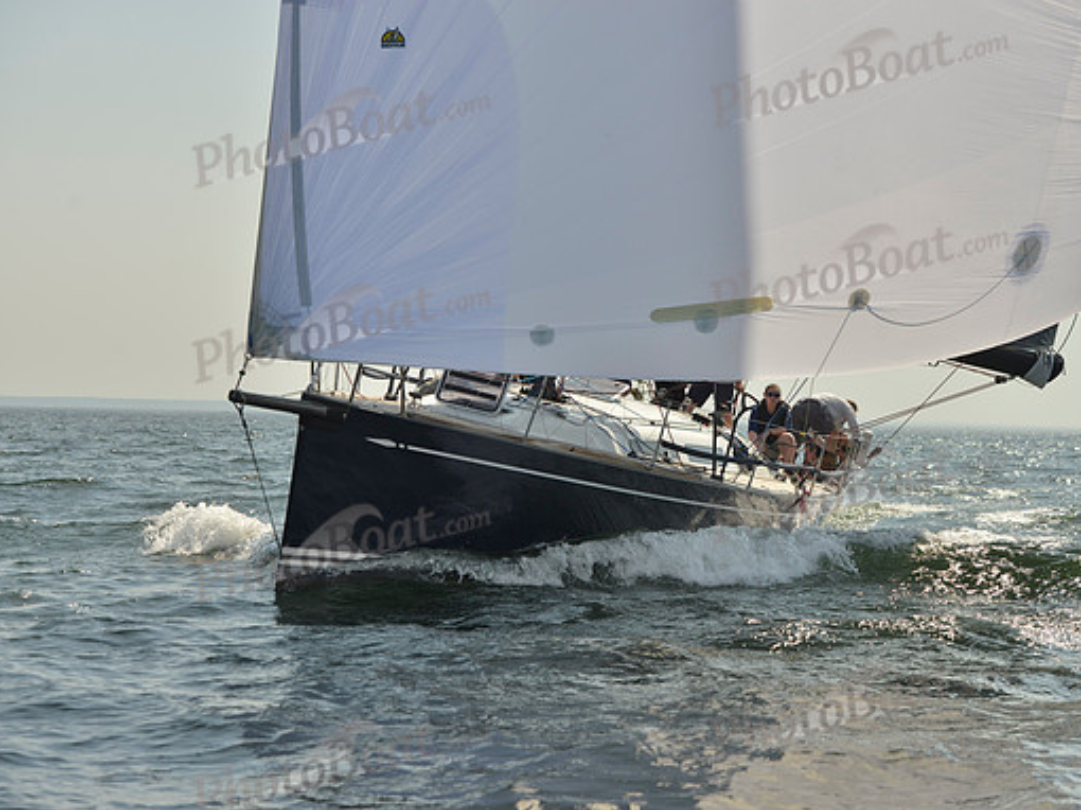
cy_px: 408
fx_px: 2903
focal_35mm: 93
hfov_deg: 21.1
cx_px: 602
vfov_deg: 15.9
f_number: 6.3
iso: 200
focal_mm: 85
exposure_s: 1/1600
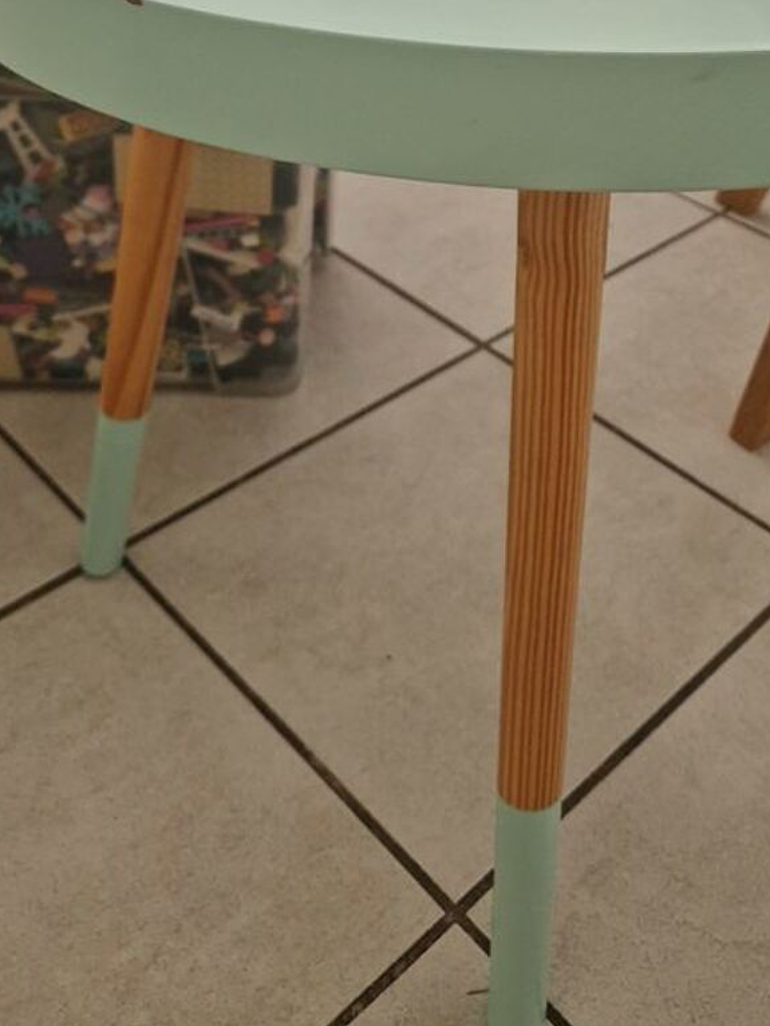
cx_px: 557
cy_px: 167
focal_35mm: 40
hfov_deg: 35.3
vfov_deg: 43.9
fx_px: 1186
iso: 250
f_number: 1.8
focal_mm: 5.4
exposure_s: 1/100
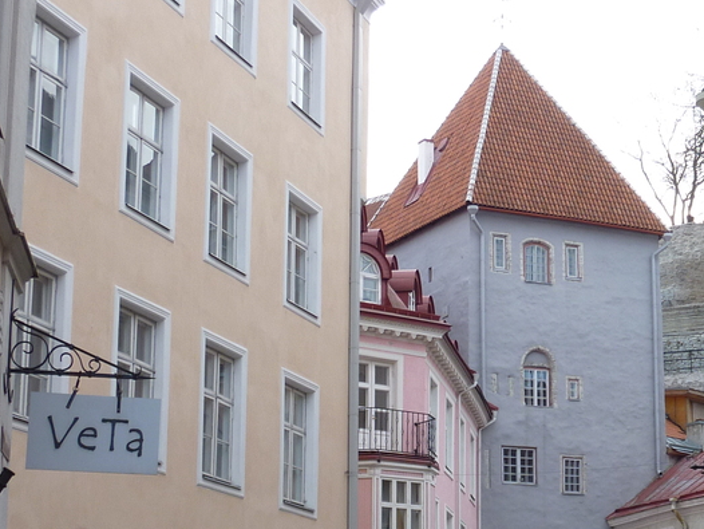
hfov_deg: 26.3
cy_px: 461
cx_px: 542
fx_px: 1485
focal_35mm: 73
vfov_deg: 19.9
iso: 80
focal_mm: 5.3
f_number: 4
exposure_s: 1/125
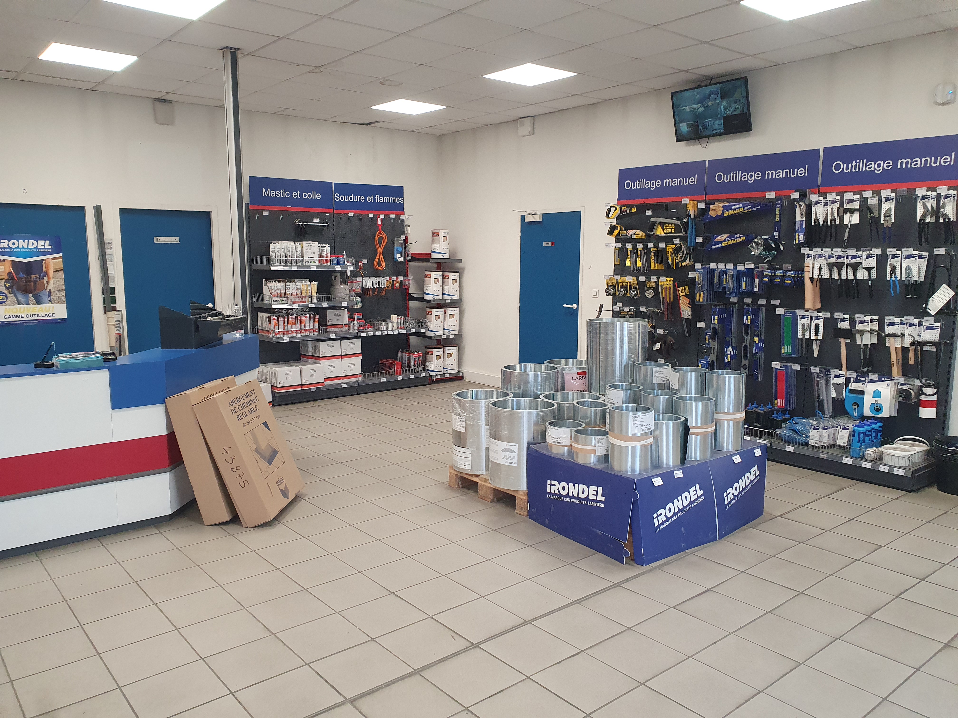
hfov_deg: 67.3
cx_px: 479
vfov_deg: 53.1
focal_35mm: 26
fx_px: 720
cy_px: 359
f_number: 2.4
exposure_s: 1/100
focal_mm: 4.32
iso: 320
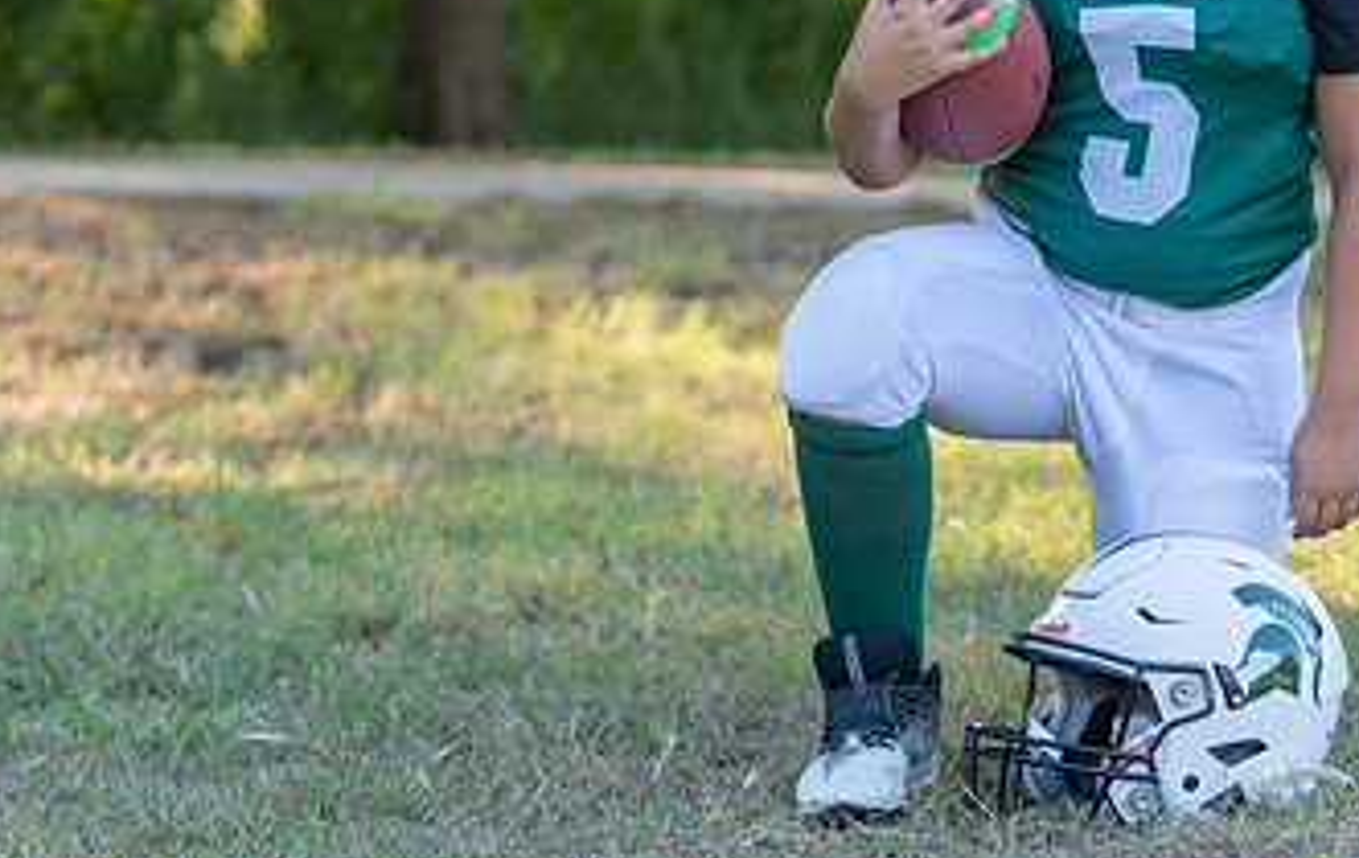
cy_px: 83
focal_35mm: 162
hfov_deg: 12.8
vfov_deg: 8.1
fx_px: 6017
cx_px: 1139
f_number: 2.8
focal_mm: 77
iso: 160
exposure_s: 1/320
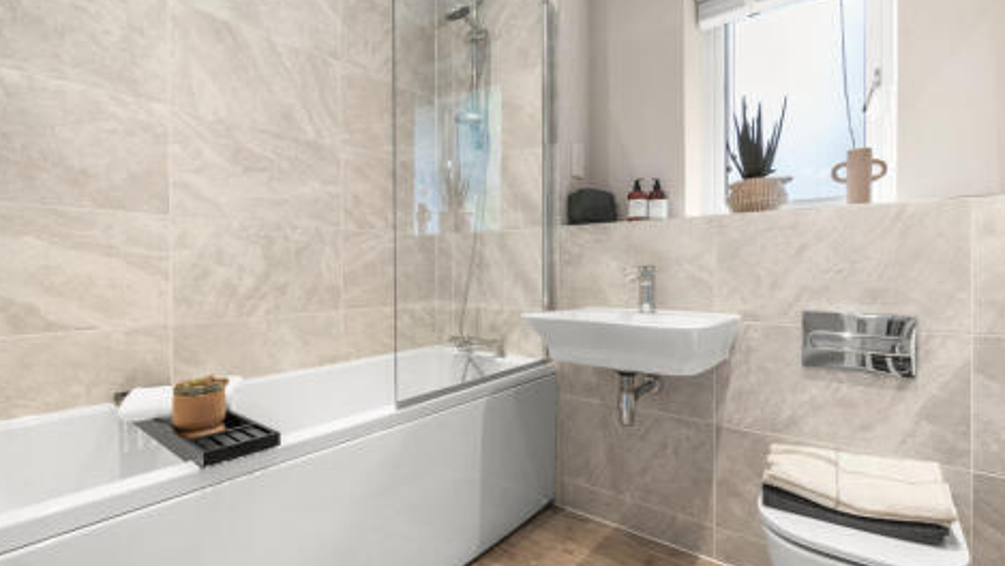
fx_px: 453
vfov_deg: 63.9
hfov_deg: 95.9
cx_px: 499
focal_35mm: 17
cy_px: 278
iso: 200
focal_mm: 16
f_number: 9
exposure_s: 1/1.25
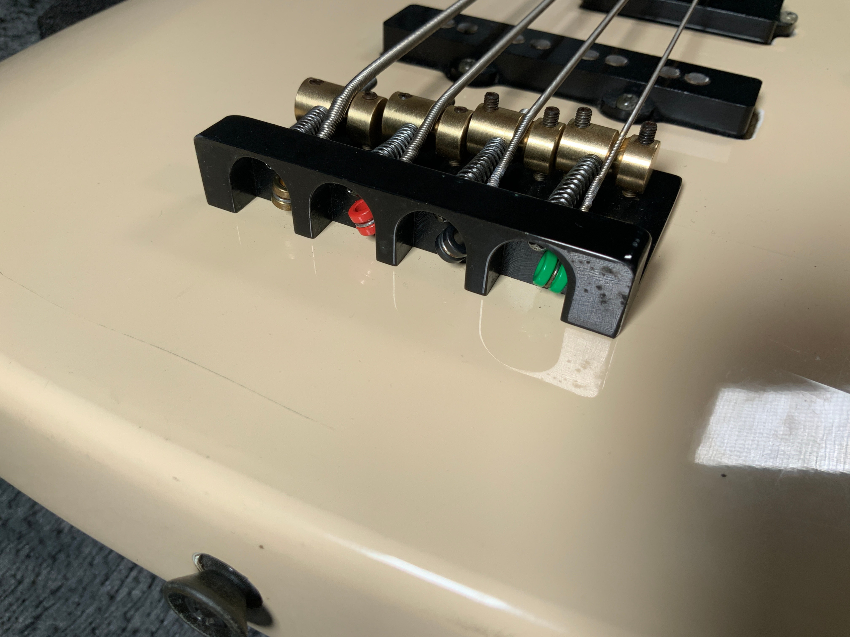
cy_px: 318
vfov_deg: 48.2
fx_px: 712
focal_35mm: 29
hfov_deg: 61.7
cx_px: 425
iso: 25
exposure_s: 1/156
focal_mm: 3
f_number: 1.8
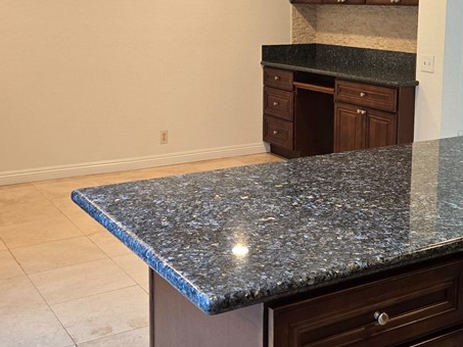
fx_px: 696
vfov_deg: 27.7
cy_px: 98
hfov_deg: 36.7
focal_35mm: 52
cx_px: 281
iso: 200
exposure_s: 1/120
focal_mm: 5.4
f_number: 1.8
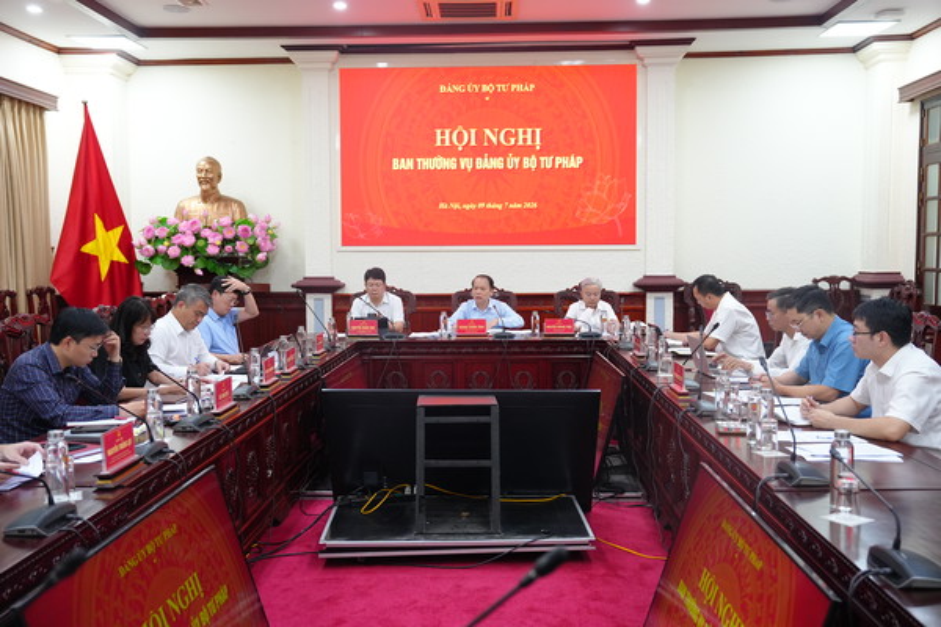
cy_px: 314
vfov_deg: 38.9
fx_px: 889
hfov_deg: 55.8
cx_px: 470
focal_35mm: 34
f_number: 3.5
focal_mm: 34
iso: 4000
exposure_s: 1/400
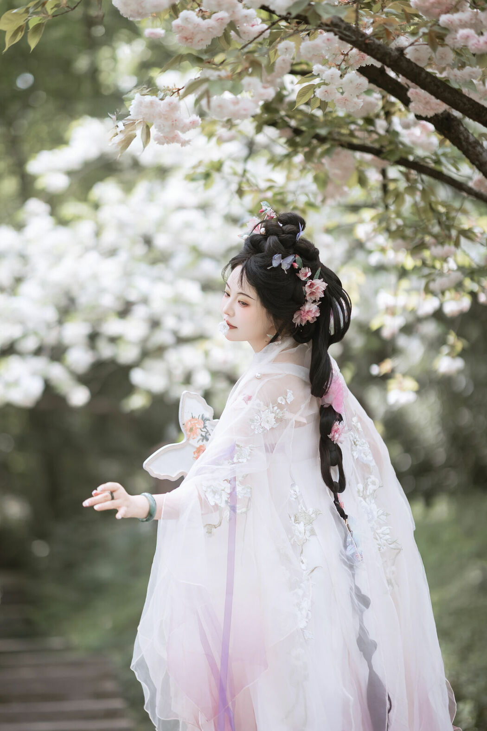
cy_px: 366
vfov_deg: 23.9
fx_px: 1725
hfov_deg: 16.1
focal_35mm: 85
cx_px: 244
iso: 100
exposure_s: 1/2000
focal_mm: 85
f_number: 1.4
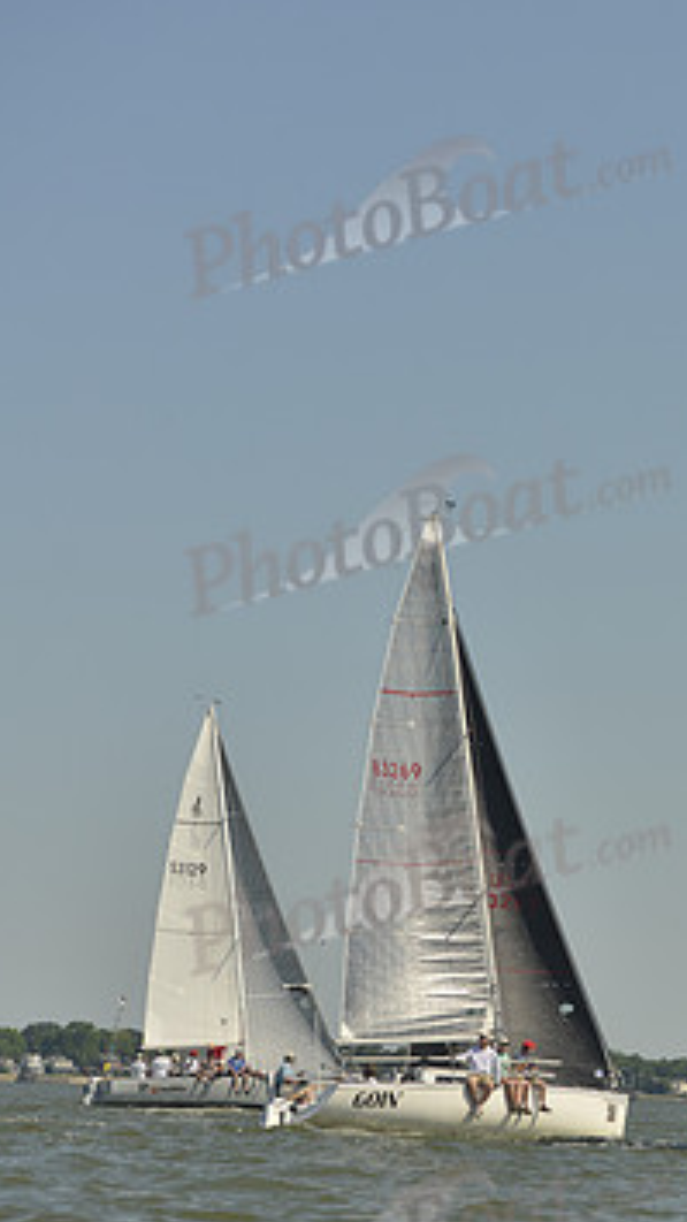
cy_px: 658
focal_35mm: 168
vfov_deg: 12.8
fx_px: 5443
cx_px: 853
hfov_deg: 7.2
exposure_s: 1/1250
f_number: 5
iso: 200
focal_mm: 98
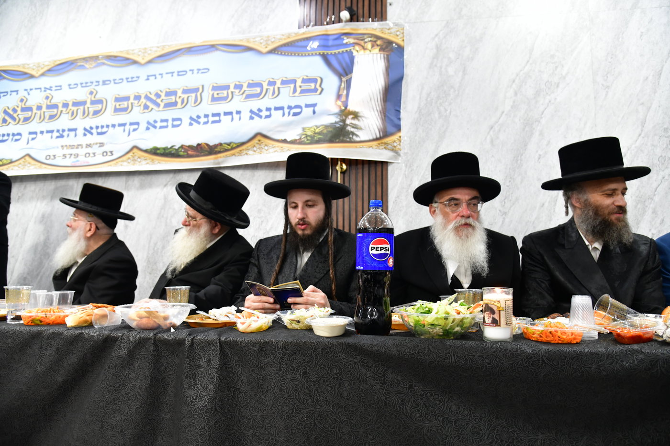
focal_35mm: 24
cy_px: 223
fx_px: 447
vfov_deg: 53.1
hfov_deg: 73.8
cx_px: 335
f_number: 5.6
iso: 2000
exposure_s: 1/100
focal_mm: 24
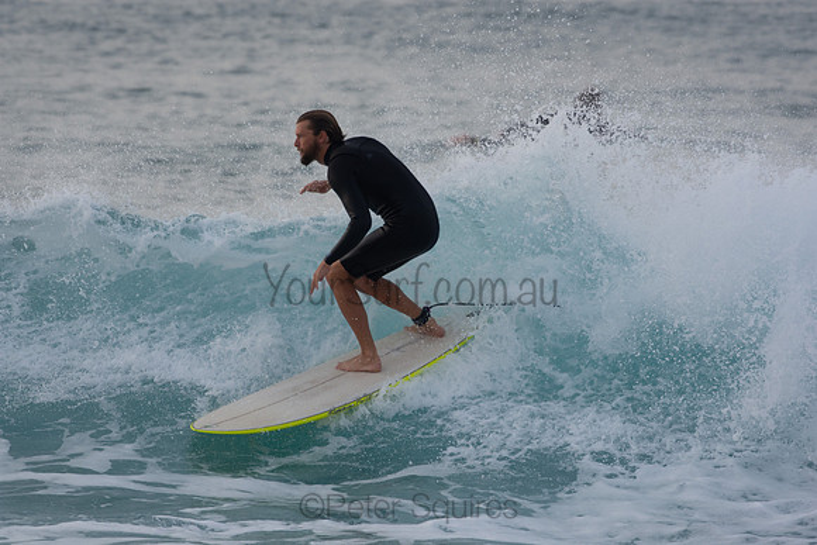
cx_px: 408
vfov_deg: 2.5
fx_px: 12257
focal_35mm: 540
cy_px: 272
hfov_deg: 3.8
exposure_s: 1/800
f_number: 5.6
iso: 250
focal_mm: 360
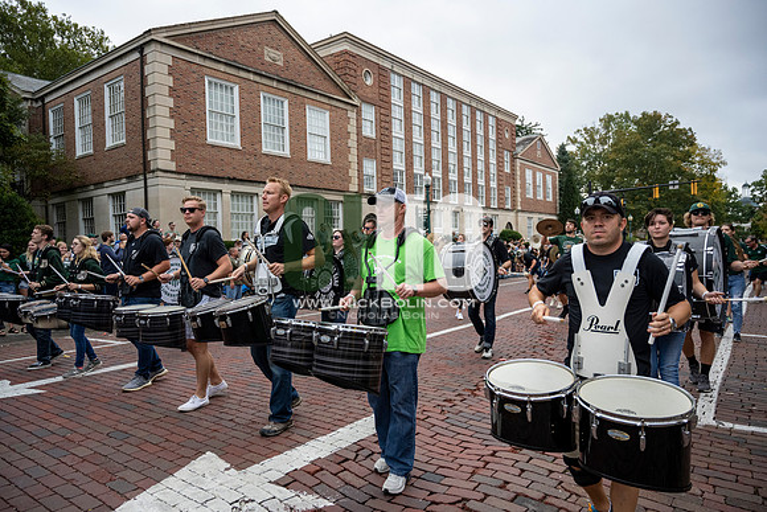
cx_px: 384
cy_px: 256
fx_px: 511
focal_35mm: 24
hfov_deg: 73.7
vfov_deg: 53.2
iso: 1000
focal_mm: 24
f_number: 4
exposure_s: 1/1600
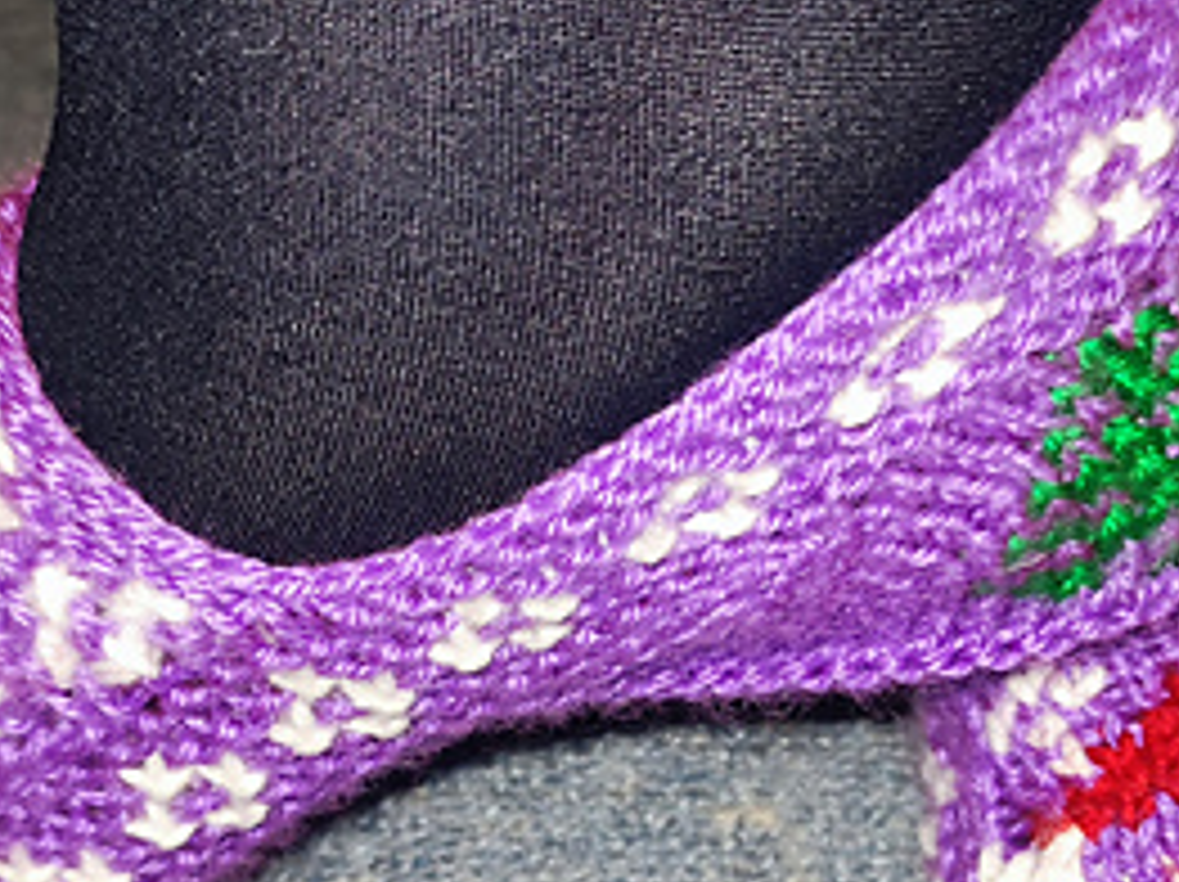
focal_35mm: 61
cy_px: 767
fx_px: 2076
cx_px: 626
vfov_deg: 23.5
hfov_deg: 31.7
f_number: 1.79
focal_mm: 4.7
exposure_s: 1/25
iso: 1400
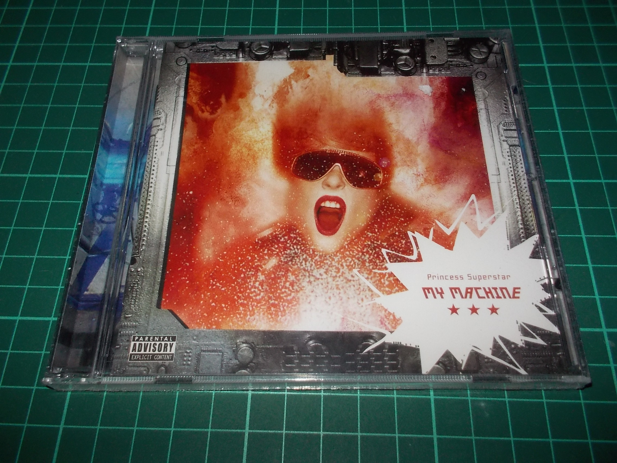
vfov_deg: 48.2
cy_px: 232
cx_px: 308
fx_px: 517
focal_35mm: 29
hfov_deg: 61.7
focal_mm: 4.1
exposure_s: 1/30
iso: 200
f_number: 3.3
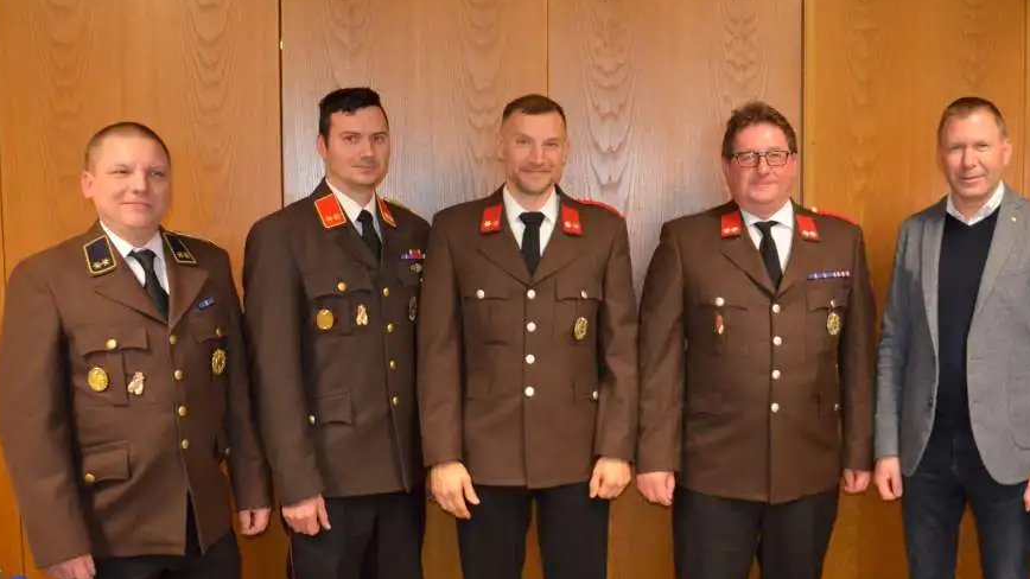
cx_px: 684
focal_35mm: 39
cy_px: 312
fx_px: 1065
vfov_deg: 30.4
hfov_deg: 50.7
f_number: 3.5
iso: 3200
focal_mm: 18
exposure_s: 1/60
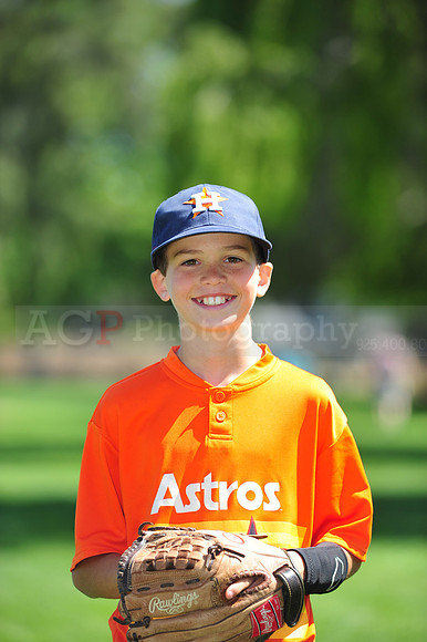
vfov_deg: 10.3
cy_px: 321
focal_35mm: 200
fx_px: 3562
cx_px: 214
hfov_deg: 6.9
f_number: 4.5
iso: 200
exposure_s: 1/800
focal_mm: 200
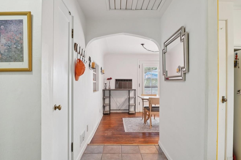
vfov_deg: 57.9
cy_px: 84
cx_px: 119
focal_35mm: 22
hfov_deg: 79.5
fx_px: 145
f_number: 8
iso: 800
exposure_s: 1/10
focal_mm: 11
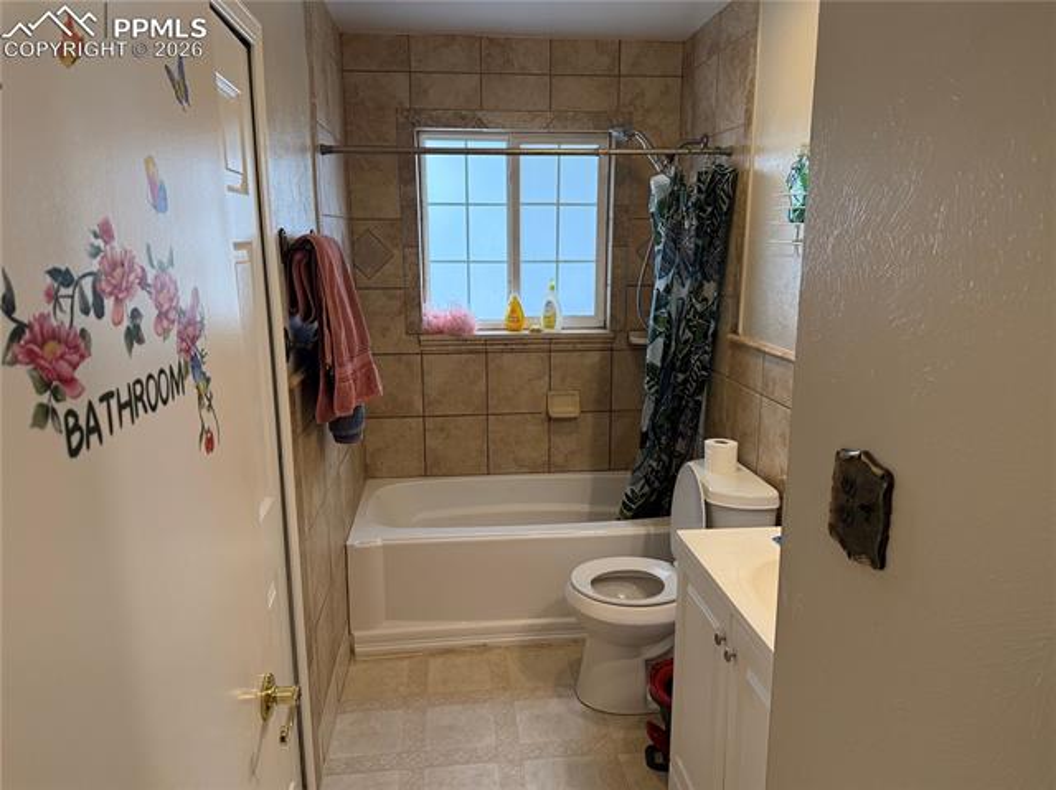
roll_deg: +1.4
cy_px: 395
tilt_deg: -12.2
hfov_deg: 71.6
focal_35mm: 24
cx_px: 528
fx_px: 732
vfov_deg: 56.8
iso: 320
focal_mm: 6.76
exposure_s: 1/120
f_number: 1.78
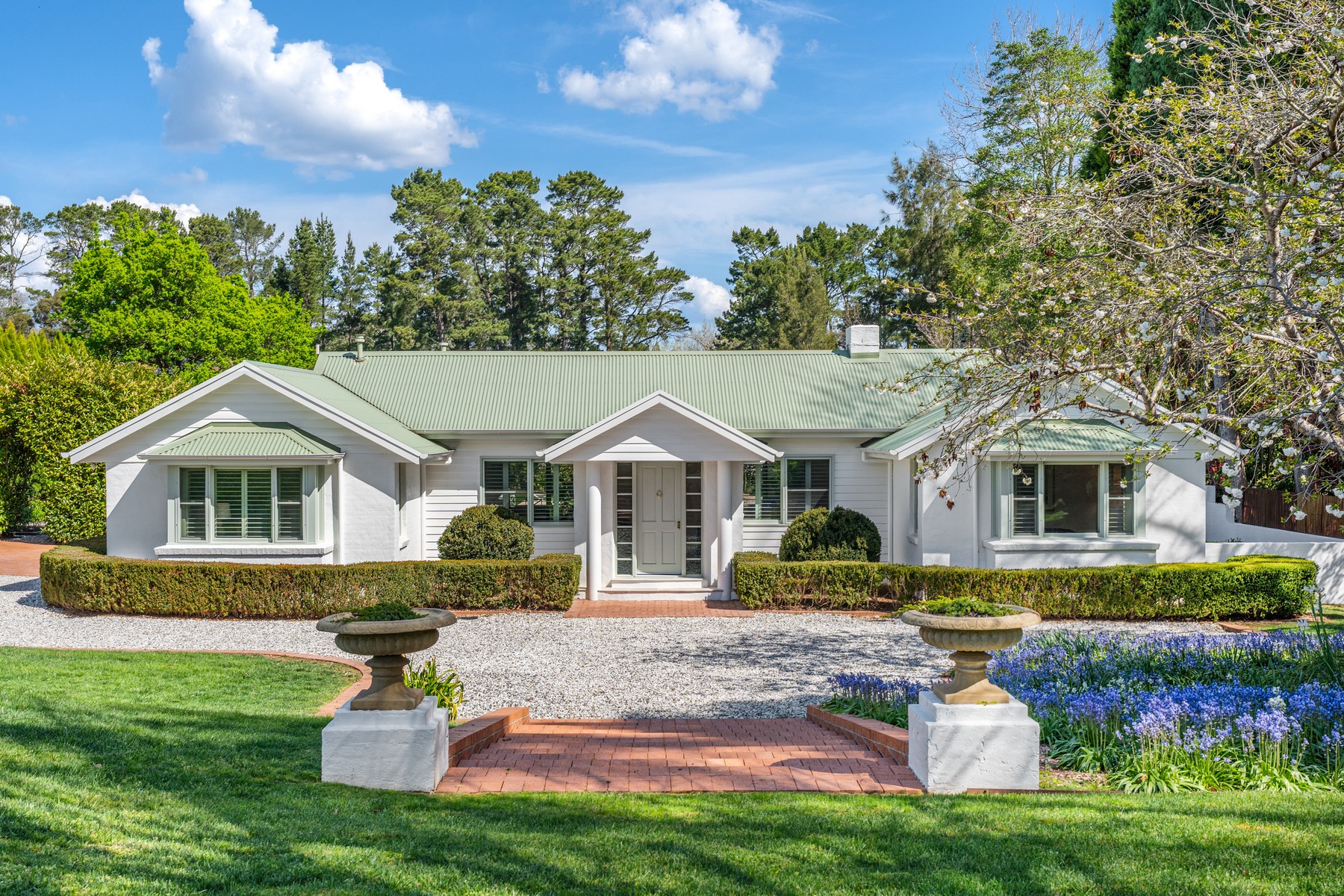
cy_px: 448
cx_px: 672
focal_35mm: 39
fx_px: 1456
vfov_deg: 34.2
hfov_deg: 49.6
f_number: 8
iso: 400
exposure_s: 1/1000
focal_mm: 39
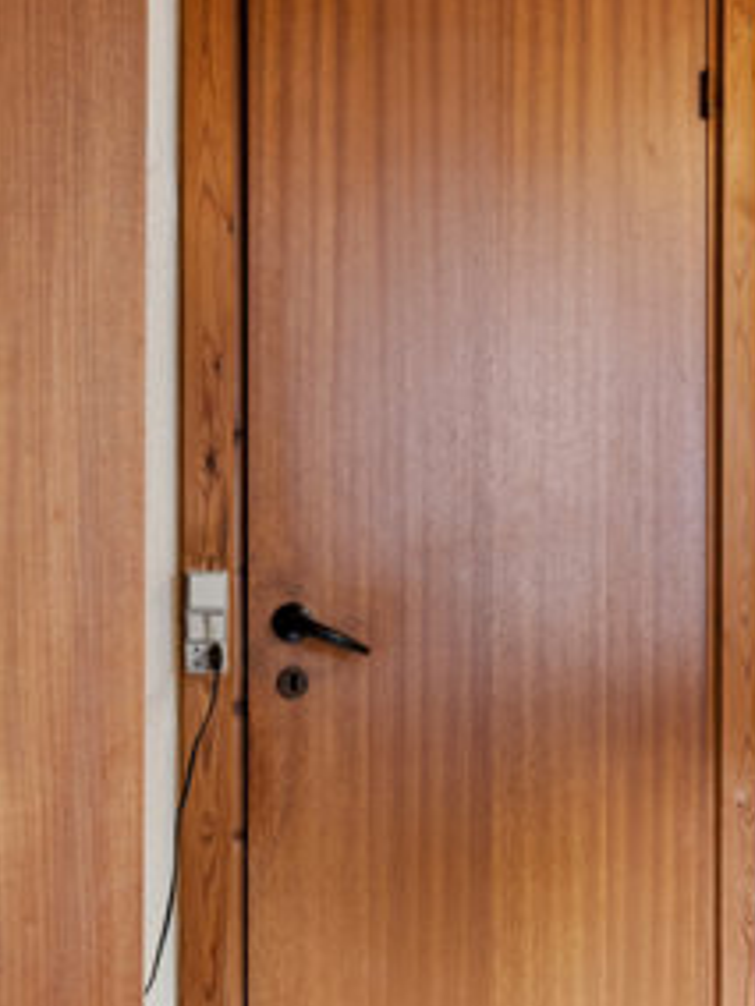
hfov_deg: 21.1
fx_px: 1949
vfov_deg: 28.9
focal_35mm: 67
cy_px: 590
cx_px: 762
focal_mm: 16.5
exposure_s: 1/4
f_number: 8
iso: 200
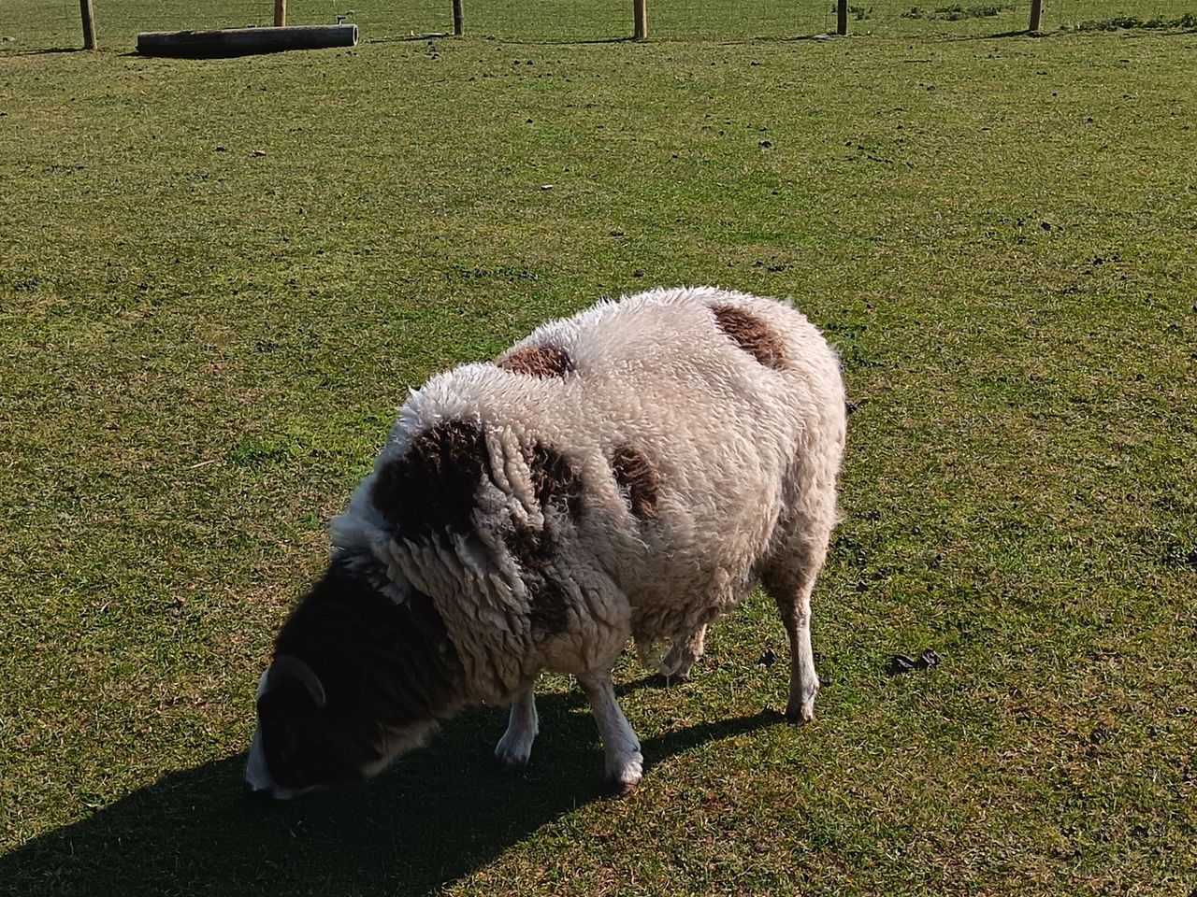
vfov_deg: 30.3
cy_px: 448
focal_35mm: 48
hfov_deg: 39.7
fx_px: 1660
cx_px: 598
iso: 100
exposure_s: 1/709
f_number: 1.75
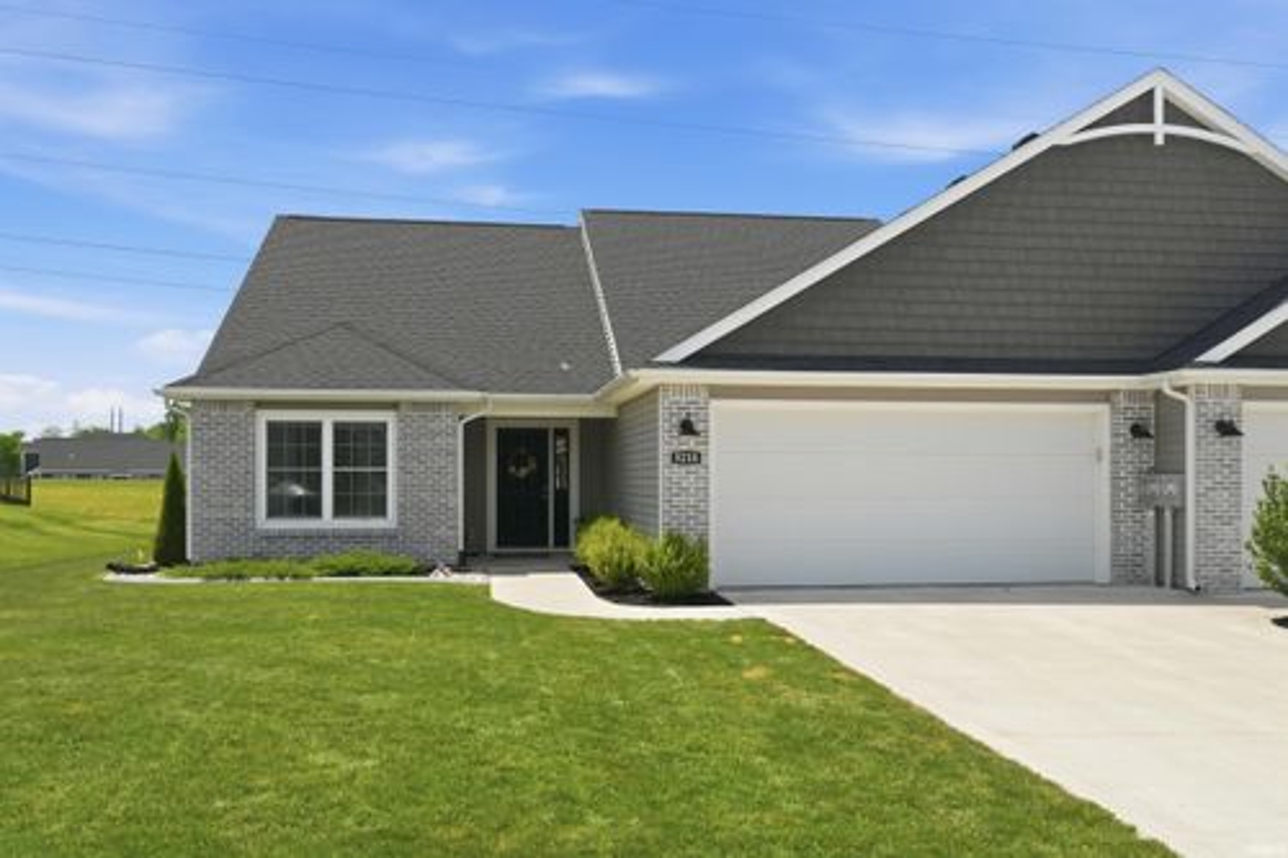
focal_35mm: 30
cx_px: 644
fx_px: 1073
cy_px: 429
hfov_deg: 61.9
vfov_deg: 43.6
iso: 800
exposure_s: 1/4000
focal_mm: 20
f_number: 4
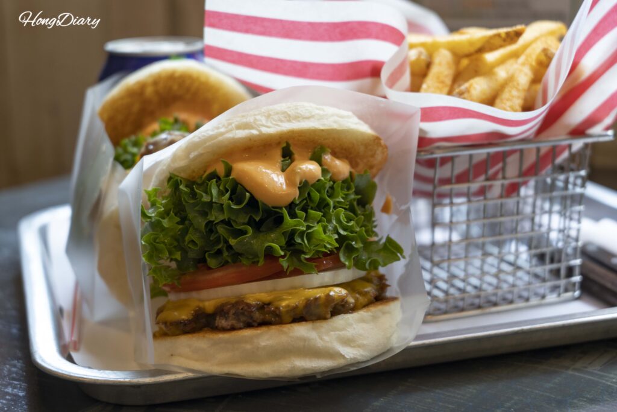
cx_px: 308
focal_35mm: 60
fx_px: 1028
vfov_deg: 22.6
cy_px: 206
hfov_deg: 33.4
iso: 640
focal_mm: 60
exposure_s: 1/60
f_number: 5.6
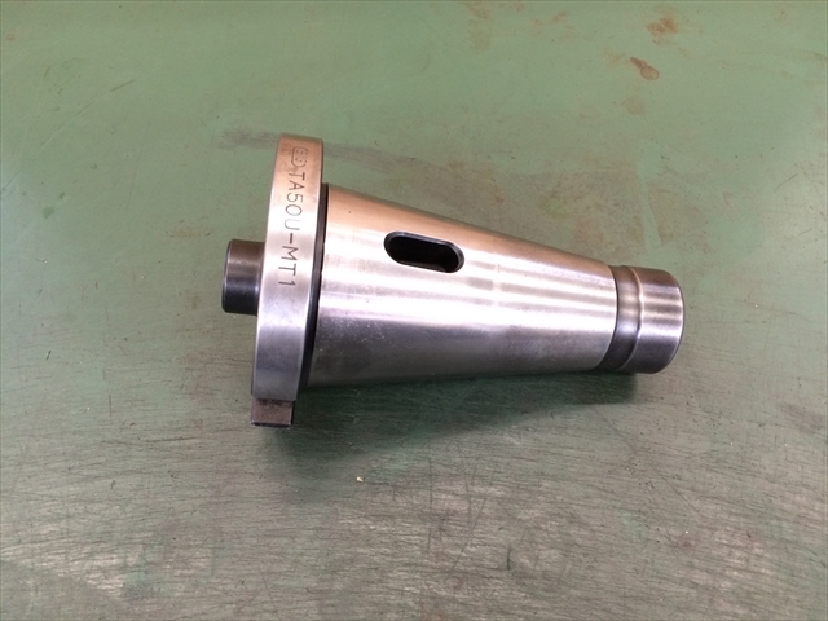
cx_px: 414
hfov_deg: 61.7
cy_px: 310
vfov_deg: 48.2
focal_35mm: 29
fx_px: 694
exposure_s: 1/30
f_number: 2.2
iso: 160
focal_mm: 4.15
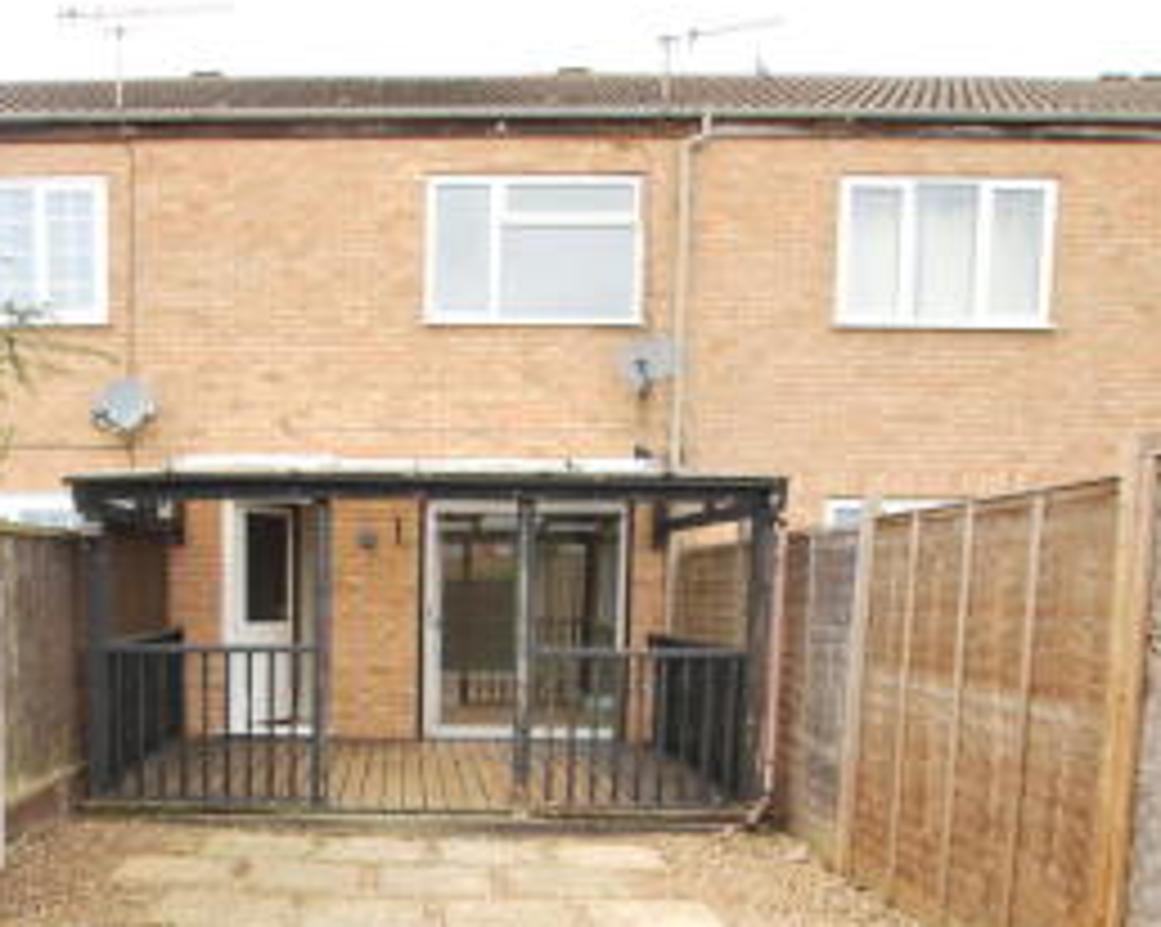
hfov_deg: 64.0
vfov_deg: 52.7
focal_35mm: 26
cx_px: 369
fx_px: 893
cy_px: 682
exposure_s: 1/100
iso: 100
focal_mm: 10
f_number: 5
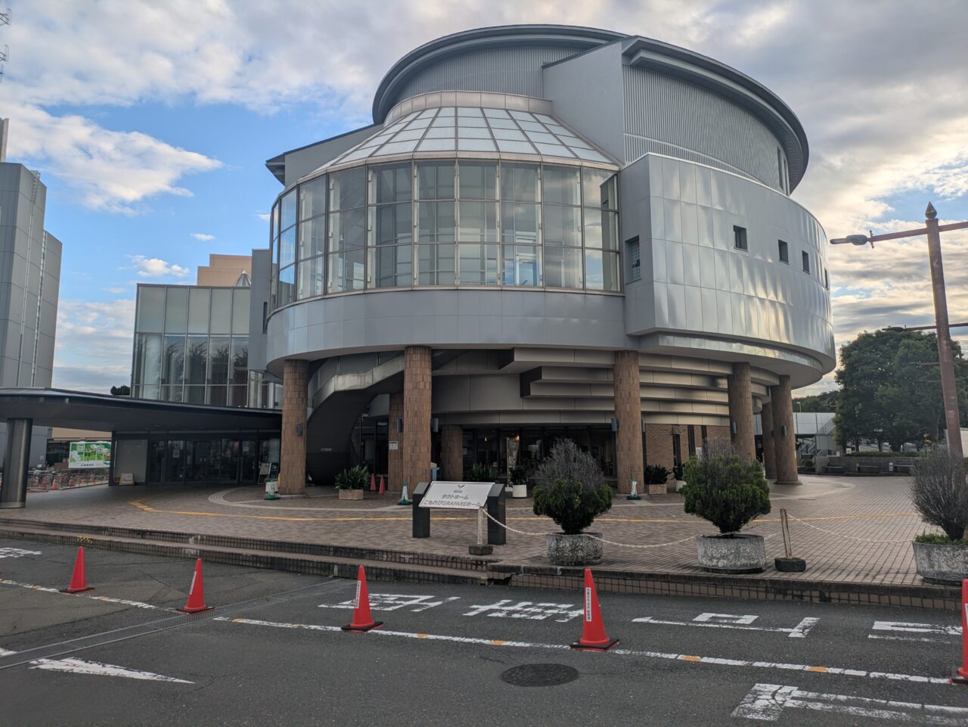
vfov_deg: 54.9
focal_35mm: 25
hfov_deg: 69.4
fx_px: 699
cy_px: 364
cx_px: 484
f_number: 1.89
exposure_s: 1/1316
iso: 43
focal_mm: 5.43
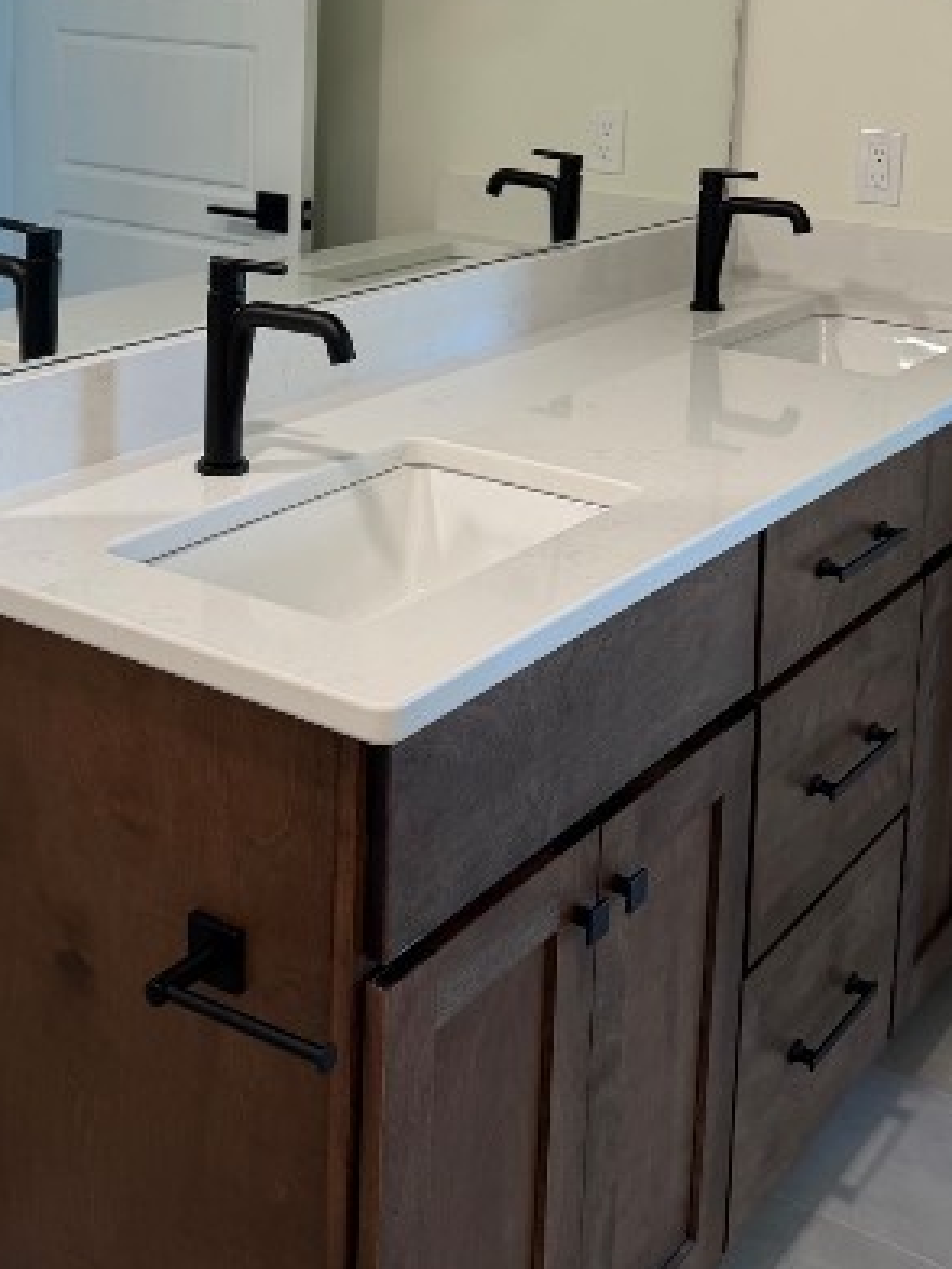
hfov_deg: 30.8
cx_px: 405
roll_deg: -1.7
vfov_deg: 38.6
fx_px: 1723
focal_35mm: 47
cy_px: 214
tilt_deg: -6.5
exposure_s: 1/60
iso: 125
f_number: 1.78
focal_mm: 6.76
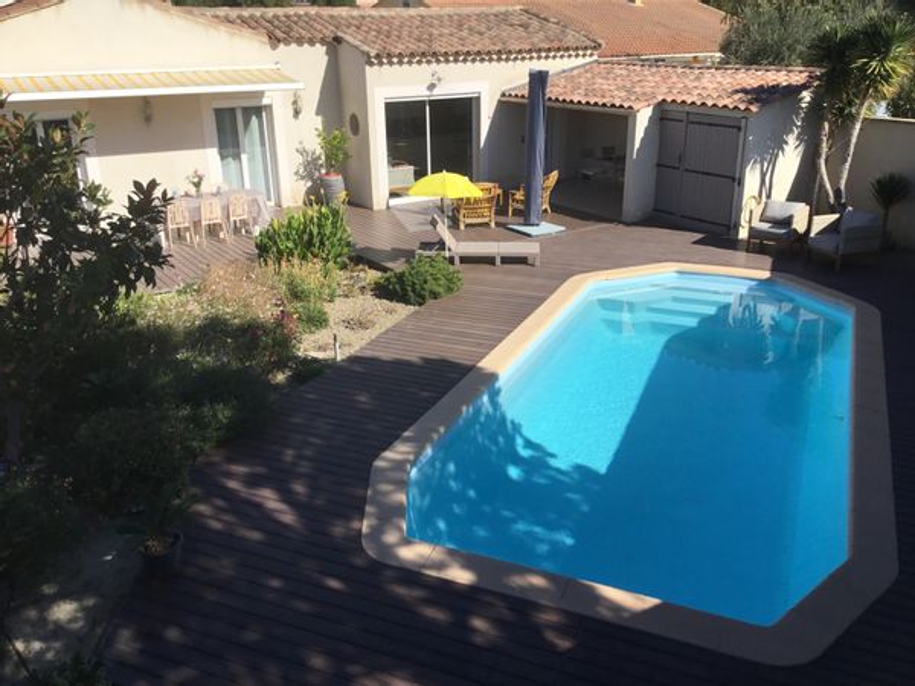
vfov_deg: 45.4
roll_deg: +0.5
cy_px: 343
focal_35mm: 31
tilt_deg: -20.1
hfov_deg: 58.4
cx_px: 458
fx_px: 819
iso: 25
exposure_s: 1/1812
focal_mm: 3.3
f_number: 2.4
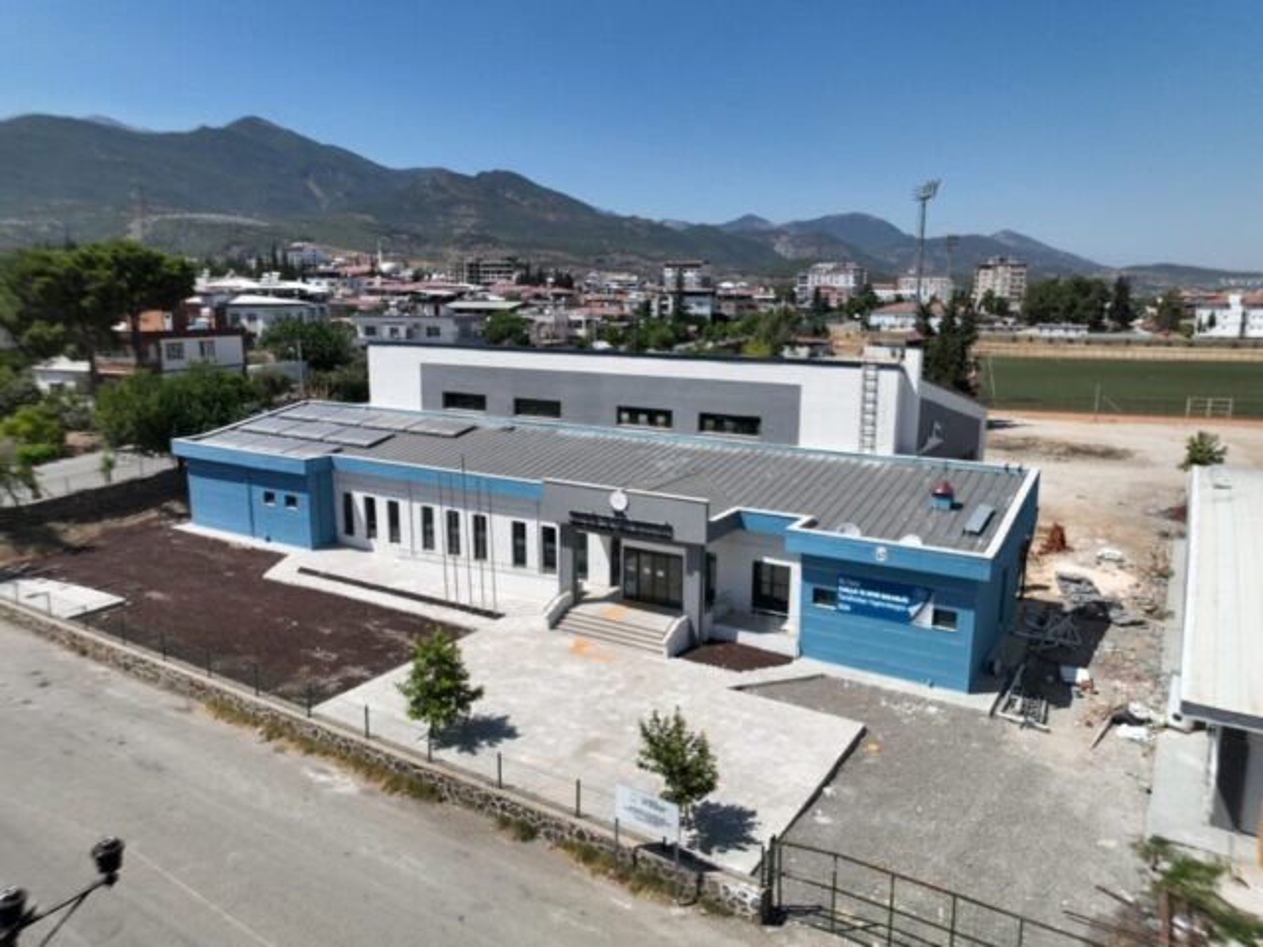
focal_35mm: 24
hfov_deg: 71.6
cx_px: 632
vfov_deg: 56.8
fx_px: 876
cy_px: 474
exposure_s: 1/2500
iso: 100
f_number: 2.8
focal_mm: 12.29
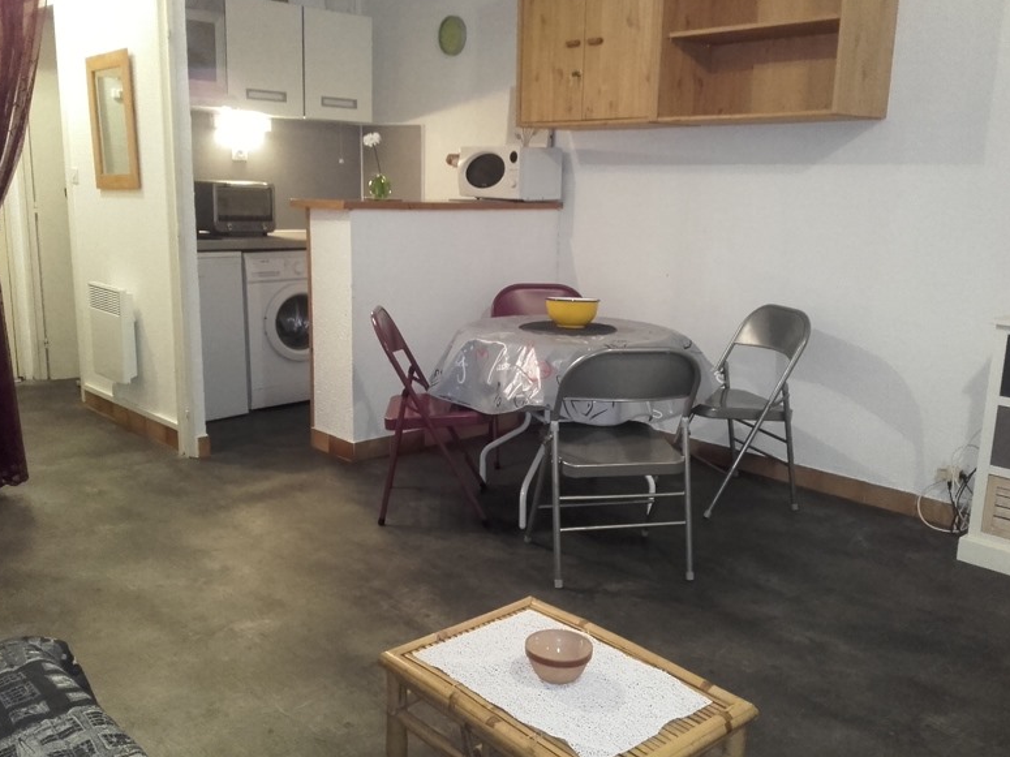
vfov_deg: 44.1
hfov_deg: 56.8
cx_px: 503
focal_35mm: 32
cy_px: 377
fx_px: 934
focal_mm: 3.31
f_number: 2.2
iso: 290
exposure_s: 1/10
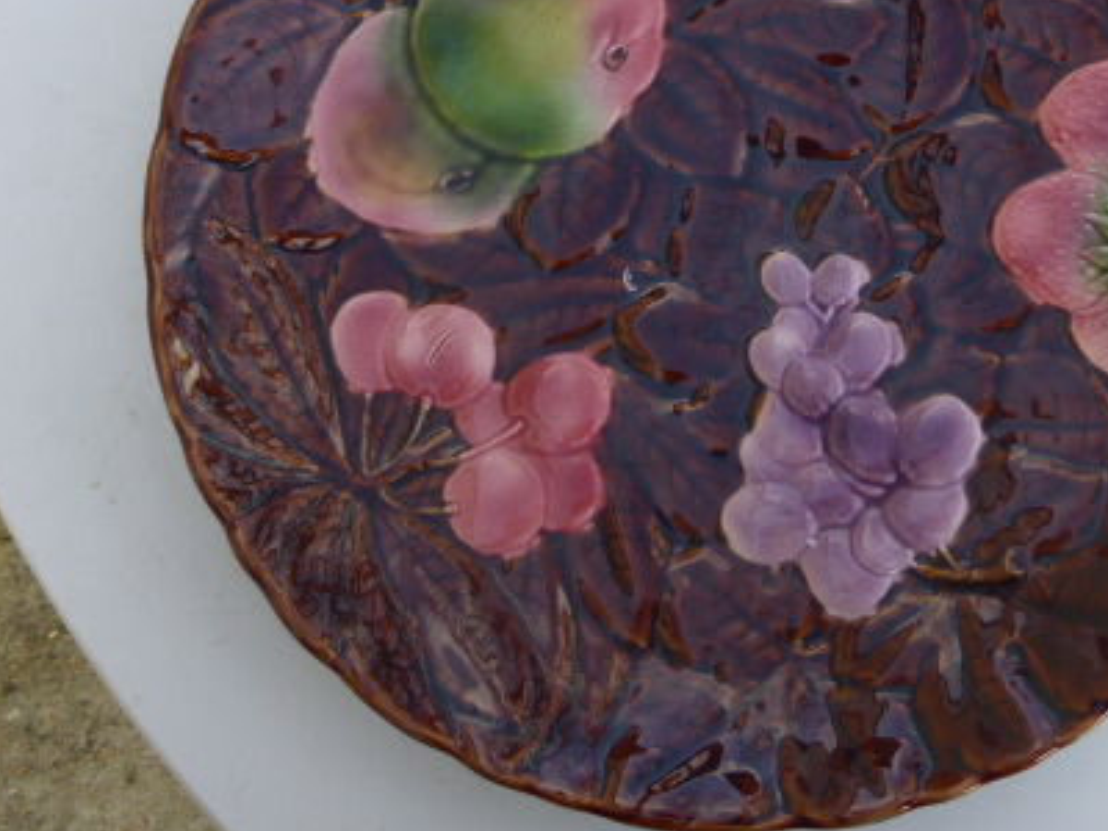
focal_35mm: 40
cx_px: 784
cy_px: 216
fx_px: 1280
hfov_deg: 45.7
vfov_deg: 35.2
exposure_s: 1/200
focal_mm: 4.3
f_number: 3.3
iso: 100
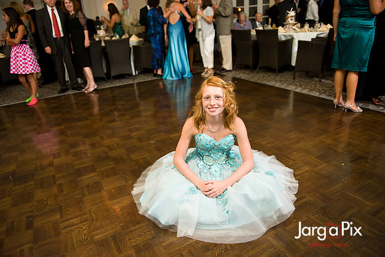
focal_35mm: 24
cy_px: 128
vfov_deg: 53.1
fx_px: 257
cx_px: 192
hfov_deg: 73.8
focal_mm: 24
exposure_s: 1/125
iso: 1600
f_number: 3.2
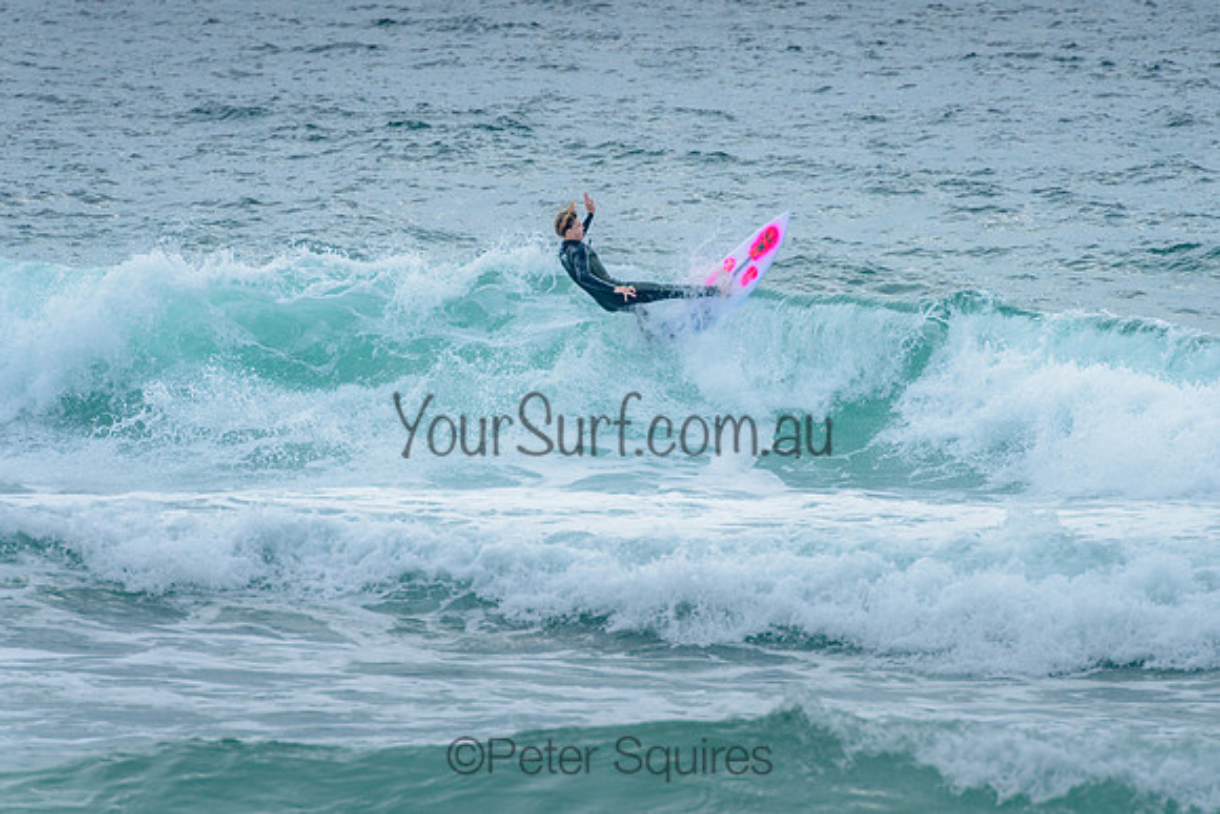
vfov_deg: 2.8
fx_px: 16614
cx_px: 694
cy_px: 315
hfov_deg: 4.2
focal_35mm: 490
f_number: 8
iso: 500
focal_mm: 400
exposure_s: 1/1600
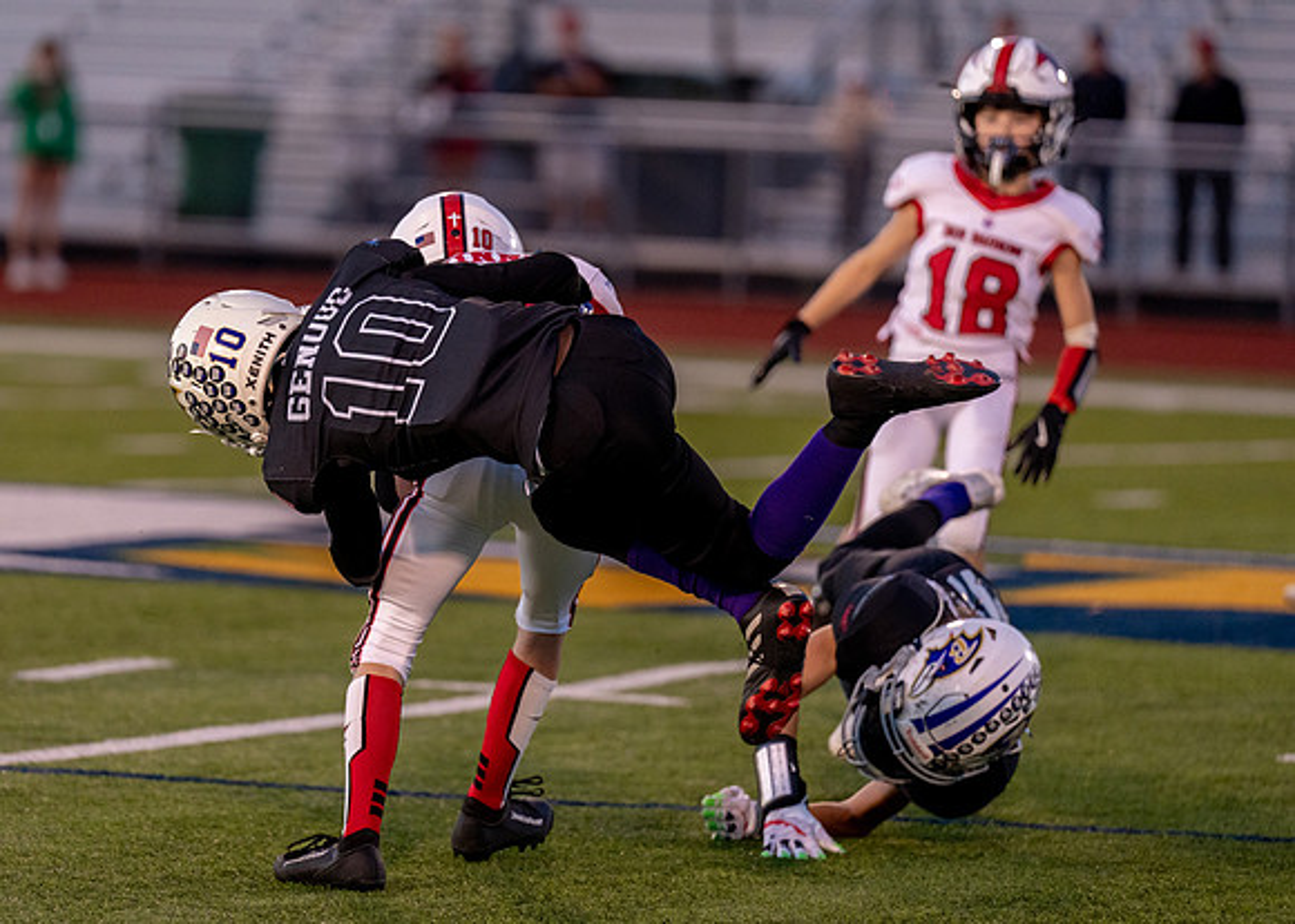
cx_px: 432
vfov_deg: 5.5
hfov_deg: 7.7
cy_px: 403
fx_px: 9611
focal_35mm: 261
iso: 1600
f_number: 2.8
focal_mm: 188
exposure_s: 1/1000
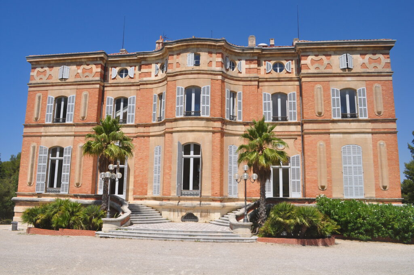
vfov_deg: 47.8
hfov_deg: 67.4
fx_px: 310
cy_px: 138
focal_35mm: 27
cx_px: 207
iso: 200
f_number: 11
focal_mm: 18
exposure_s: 1/500
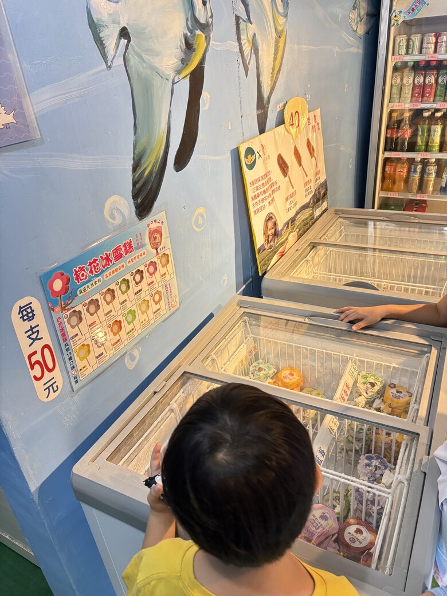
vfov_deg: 67.3
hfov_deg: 53.1
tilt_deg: -27.7
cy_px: 298
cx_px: 224
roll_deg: +5.5
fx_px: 448
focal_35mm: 26
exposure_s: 1/60
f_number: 1.6
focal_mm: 5.96
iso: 160
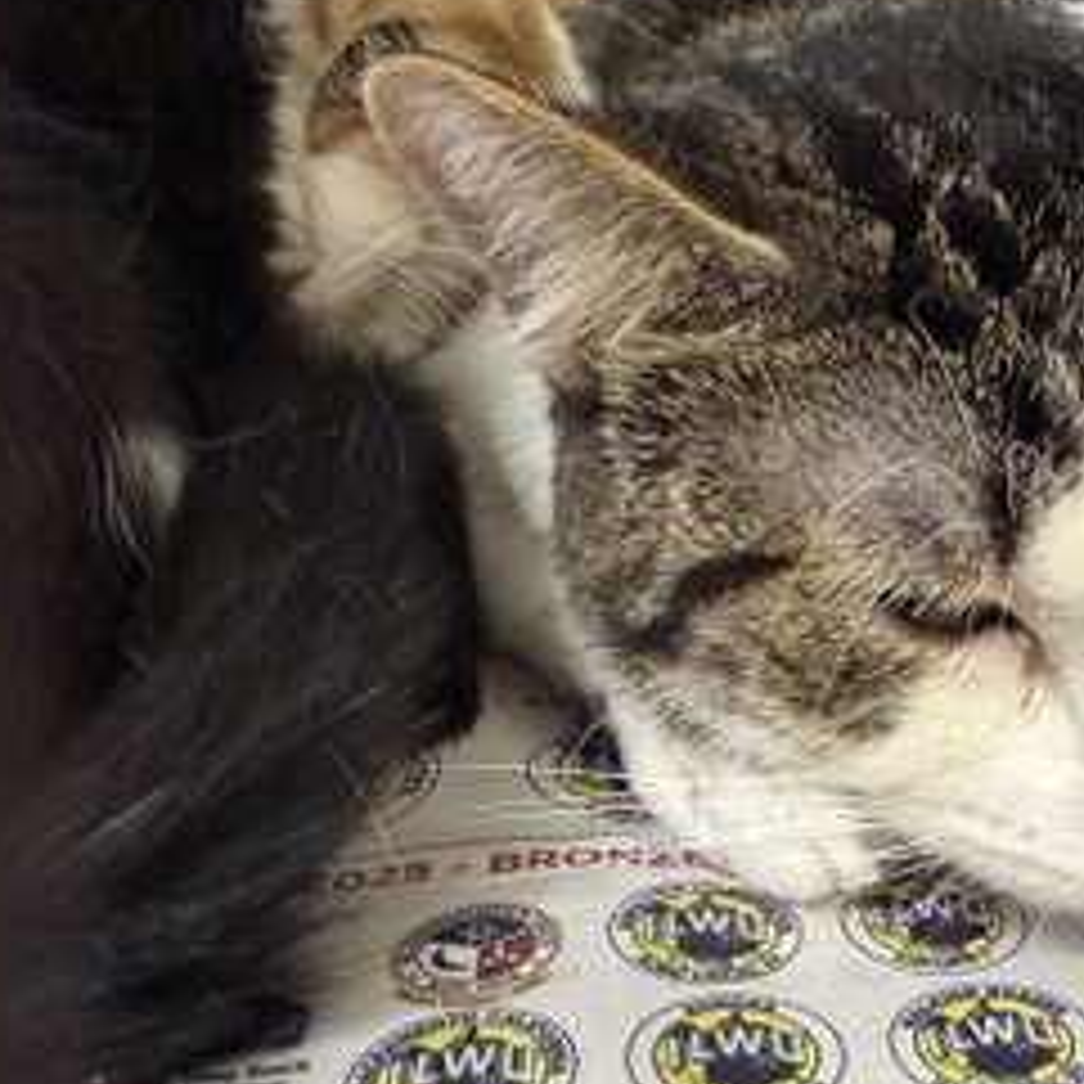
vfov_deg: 38.3
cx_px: 1062
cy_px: 488
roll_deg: -5.7
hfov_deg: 35.1
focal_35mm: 44
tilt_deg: -18.0
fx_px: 1559
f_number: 2.2
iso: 500
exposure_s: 1/60
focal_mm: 2.22
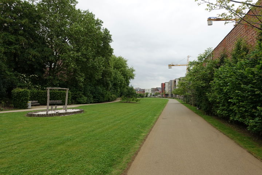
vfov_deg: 53.1
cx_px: 131
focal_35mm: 24
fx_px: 175
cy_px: 88
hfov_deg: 73.7
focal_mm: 8.8
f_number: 5.6
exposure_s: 1/80
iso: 125
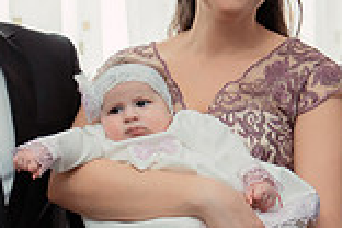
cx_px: 218
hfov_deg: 16.1
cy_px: 216
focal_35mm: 127
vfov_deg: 10.7
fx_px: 1206
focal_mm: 30
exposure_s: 1/200
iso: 800
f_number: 2.8
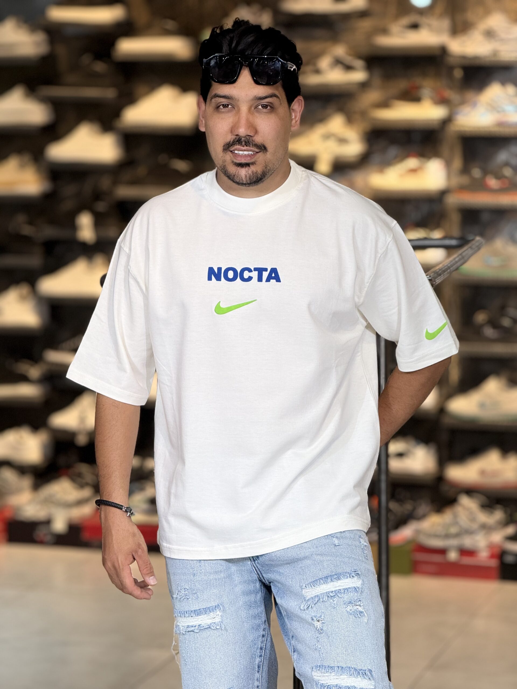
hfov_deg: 12.3
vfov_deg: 16.4
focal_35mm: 120
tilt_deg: -5.8
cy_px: 344
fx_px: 2390
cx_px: 258
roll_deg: -1.0
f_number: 2.8
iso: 100
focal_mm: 15.66
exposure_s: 1/100
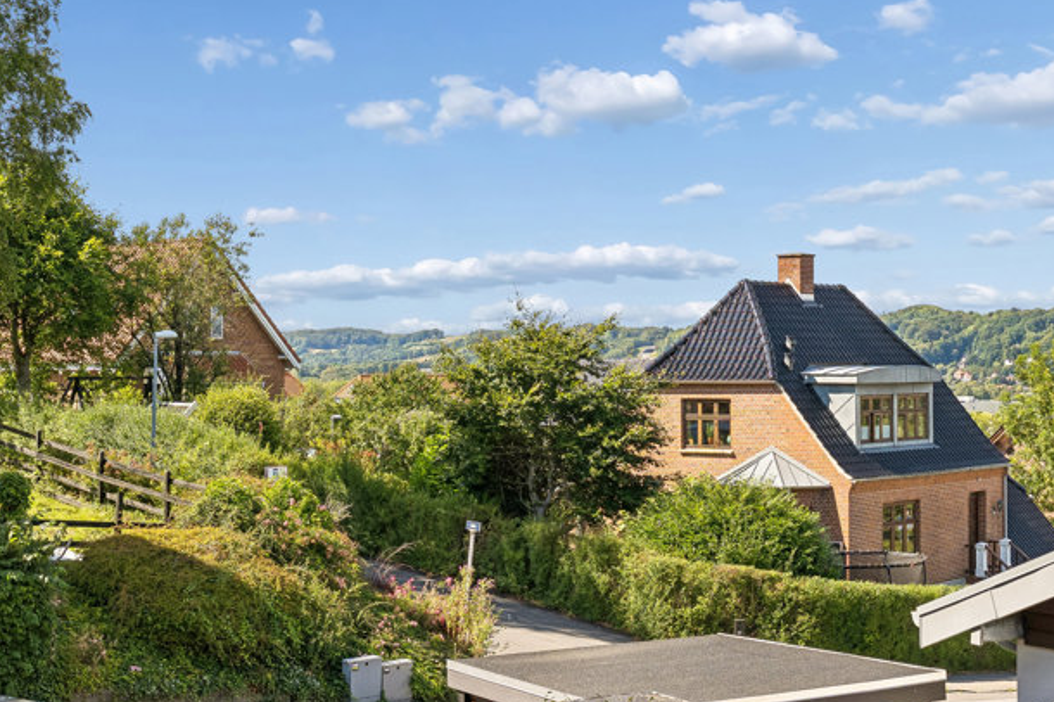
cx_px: 686
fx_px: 1843
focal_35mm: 63
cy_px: 383
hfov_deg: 31.7
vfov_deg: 21.5
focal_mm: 32
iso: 200
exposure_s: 1/400
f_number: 8
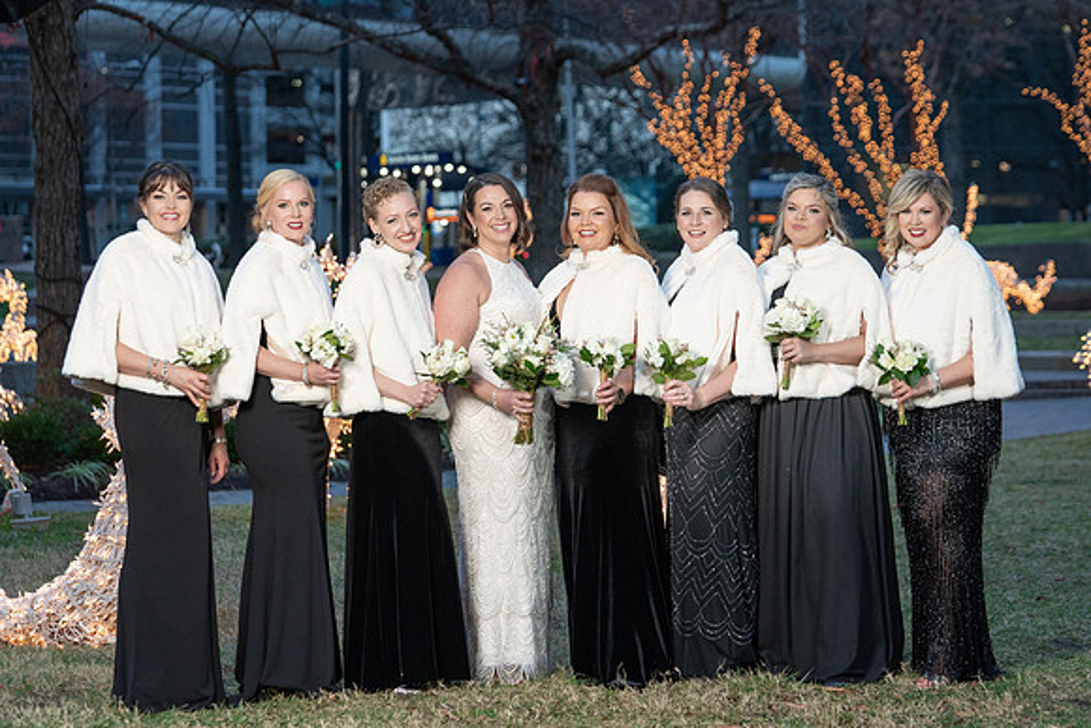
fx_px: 2967
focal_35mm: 98
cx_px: 553
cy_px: 361
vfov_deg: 14.0
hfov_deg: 20.8
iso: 2000
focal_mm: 95
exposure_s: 1/250
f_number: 4
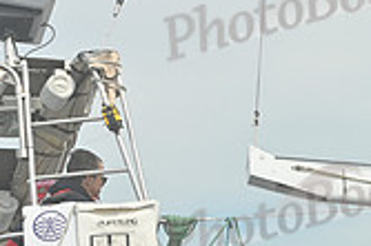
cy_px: 291
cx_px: 593
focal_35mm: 243
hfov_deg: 8.3
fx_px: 2502
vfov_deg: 5.6
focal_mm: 70
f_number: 8
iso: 320
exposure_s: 1/1250
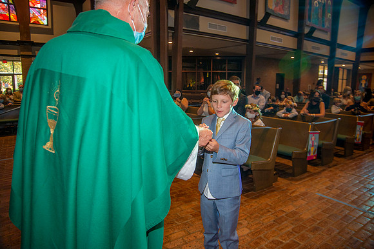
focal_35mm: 24
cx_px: 187
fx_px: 249
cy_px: 124
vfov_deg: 53.1
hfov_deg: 73.8
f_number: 5
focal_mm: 24
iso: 1600
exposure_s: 1/200
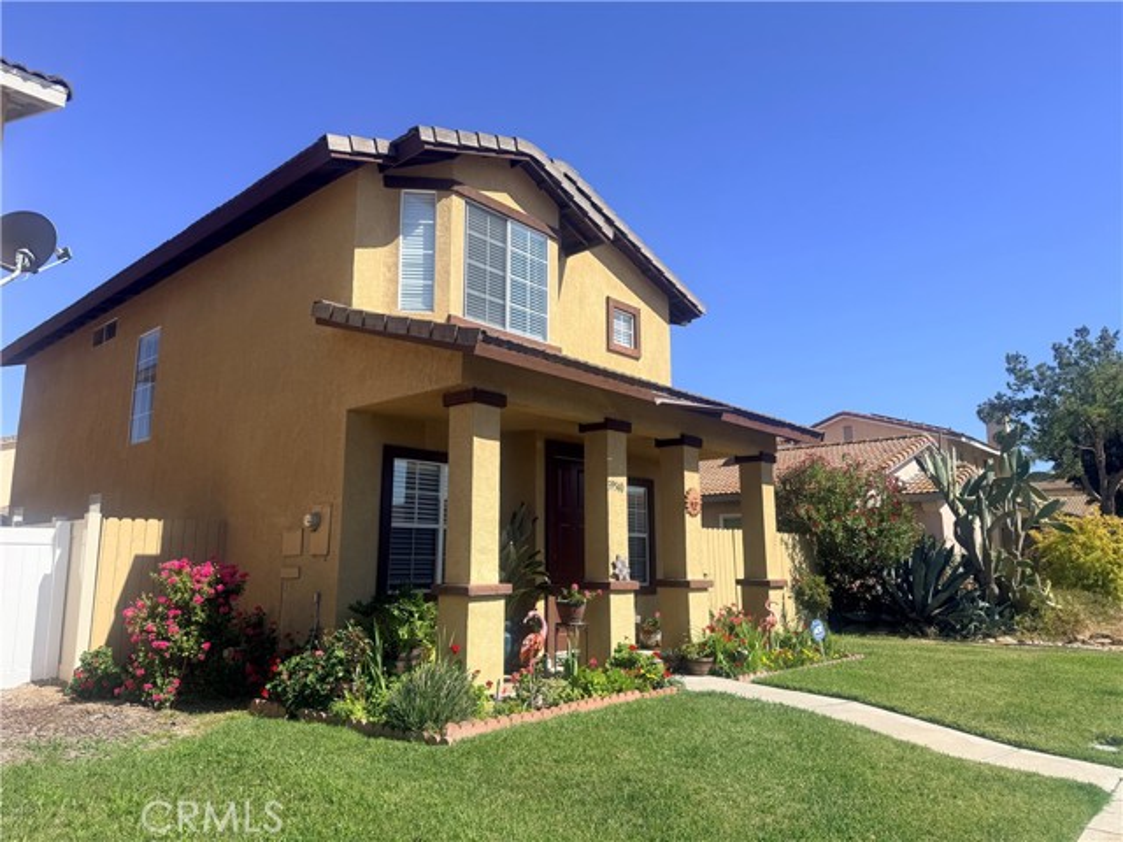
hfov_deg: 71.6
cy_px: 421
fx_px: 779
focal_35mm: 24
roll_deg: -0.2
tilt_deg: +10.0
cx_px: 562
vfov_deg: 56.8
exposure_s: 1/3425
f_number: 1.78
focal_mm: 6.76
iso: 80
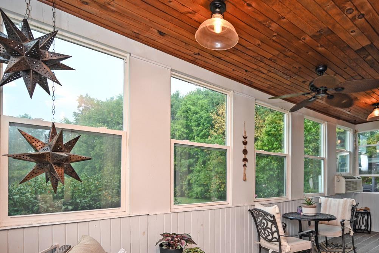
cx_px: 229
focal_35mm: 21
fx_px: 221
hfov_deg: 80.1
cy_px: 178
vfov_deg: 57.6
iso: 280
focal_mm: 14
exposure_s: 1/60
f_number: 4
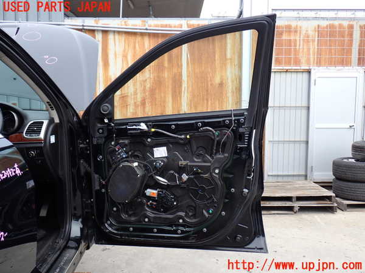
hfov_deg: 51.4
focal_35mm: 36
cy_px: 136
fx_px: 380
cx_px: 182
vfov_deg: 39.7
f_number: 2.5
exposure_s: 1/320
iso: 100
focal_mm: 6.37
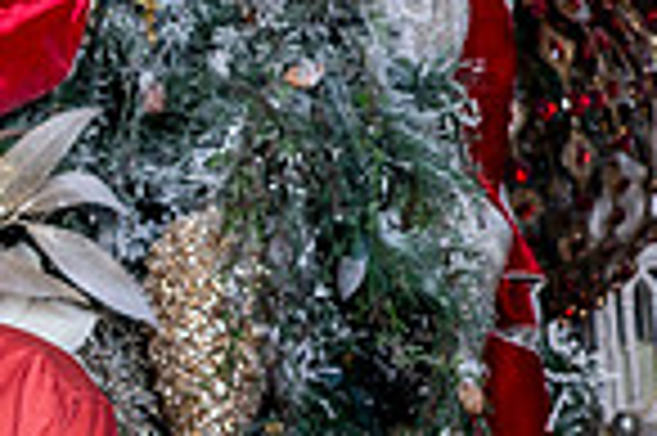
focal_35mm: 337
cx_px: -603
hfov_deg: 6.0
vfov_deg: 4.1
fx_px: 6143
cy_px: 638
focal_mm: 85
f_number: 8
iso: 400
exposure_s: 1/125
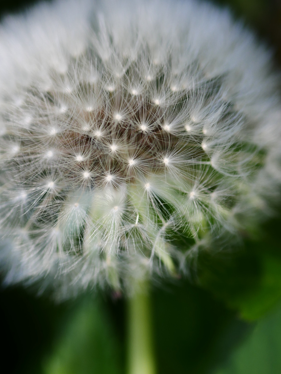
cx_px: 112
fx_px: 1633
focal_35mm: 151
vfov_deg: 13.1
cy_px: 146
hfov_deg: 9.8
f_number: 1.7
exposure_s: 1/250
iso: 200
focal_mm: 43
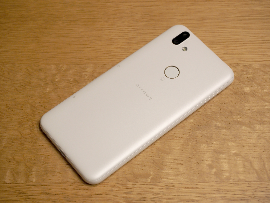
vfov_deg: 19.4
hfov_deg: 25.7
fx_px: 593
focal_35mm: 76
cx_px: 135
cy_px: 102
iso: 400
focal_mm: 38
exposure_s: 1/80
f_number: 4.5
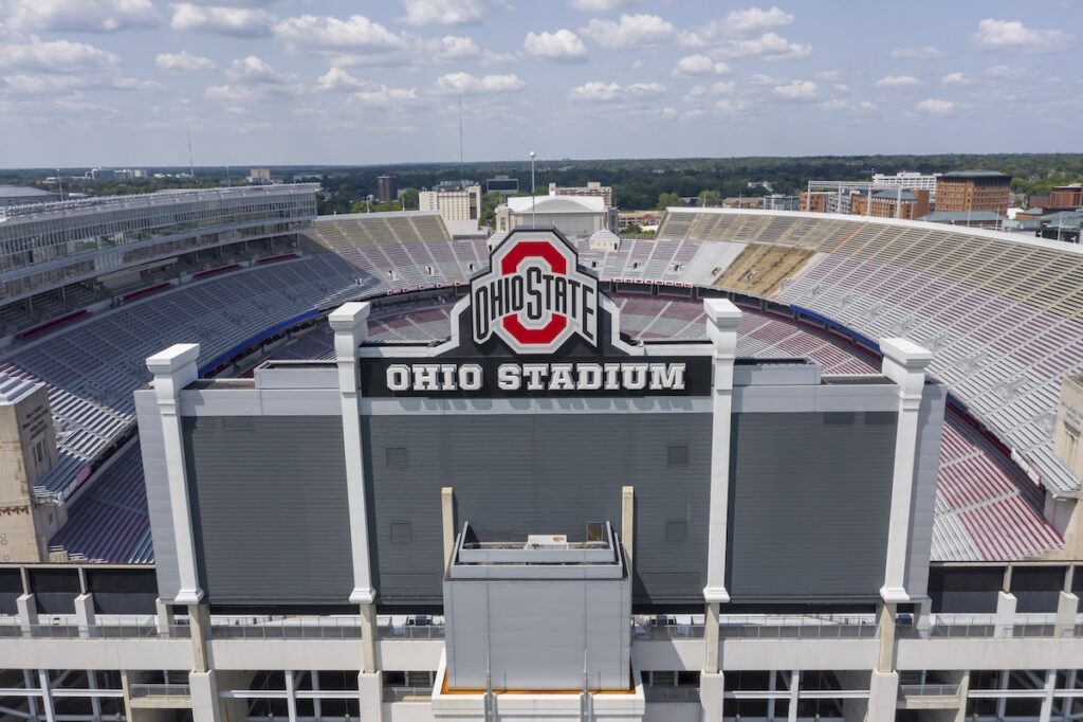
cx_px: 542
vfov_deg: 46.4
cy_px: 361
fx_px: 842
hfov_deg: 65.5
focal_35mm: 28
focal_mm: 10.26
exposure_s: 1/640
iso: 100
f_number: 6.3
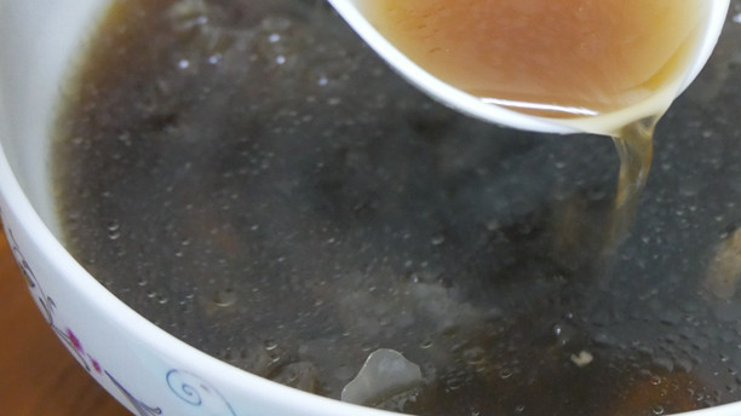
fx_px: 2377
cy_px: 57
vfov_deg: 10.0
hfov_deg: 17.6
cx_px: 596
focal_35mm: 121
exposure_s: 1/25
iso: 3200
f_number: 4.5
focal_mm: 34
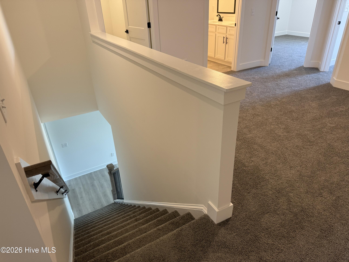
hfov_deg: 71.6
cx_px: 174
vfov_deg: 56.8
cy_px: 131
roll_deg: +2.4
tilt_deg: -28.5
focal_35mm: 24
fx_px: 242
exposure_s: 1/60
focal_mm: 6.76
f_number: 1.78
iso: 160
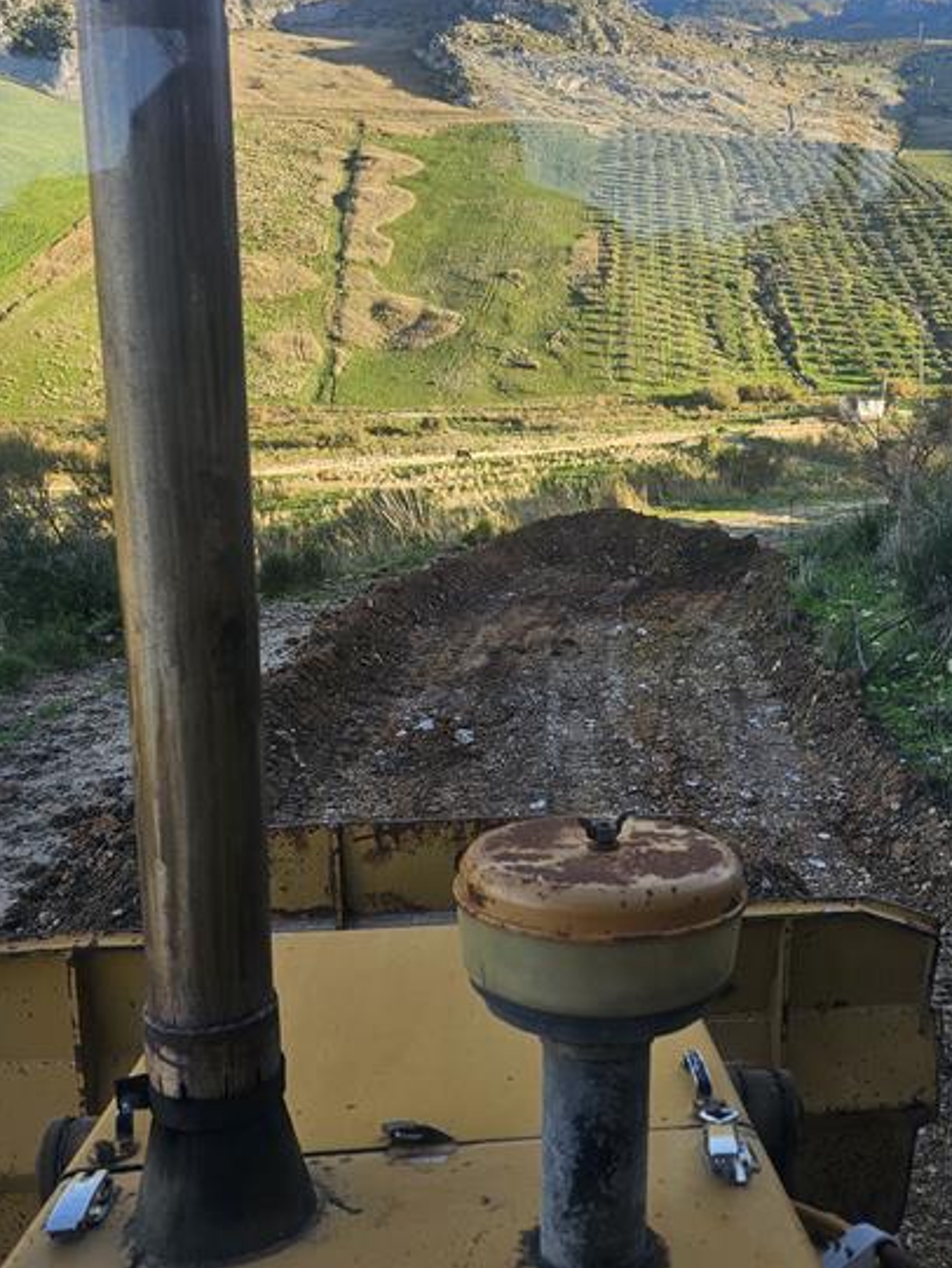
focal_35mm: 34
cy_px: 705
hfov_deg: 41.1
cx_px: 664
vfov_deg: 53.8
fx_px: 1246
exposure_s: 1/140
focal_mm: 6.3
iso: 10
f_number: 1.7
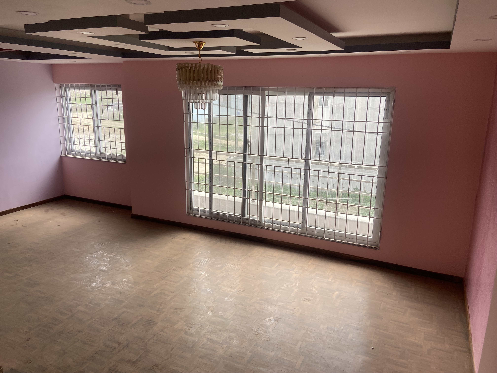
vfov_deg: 53.1
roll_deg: -1.1
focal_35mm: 26
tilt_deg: -14.3
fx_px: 373
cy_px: 186
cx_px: 248
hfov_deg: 67.3
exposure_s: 1/208
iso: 32
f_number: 1.8
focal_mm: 4.25
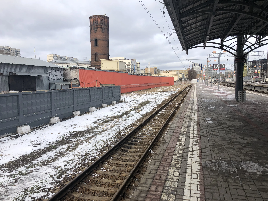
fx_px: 217
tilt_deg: -5.3
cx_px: 134
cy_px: 100
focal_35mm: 28
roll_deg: +0.2
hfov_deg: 63.4
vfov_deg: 49.7
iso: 20
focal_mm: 3.99
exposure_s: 1/674
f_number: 1.8
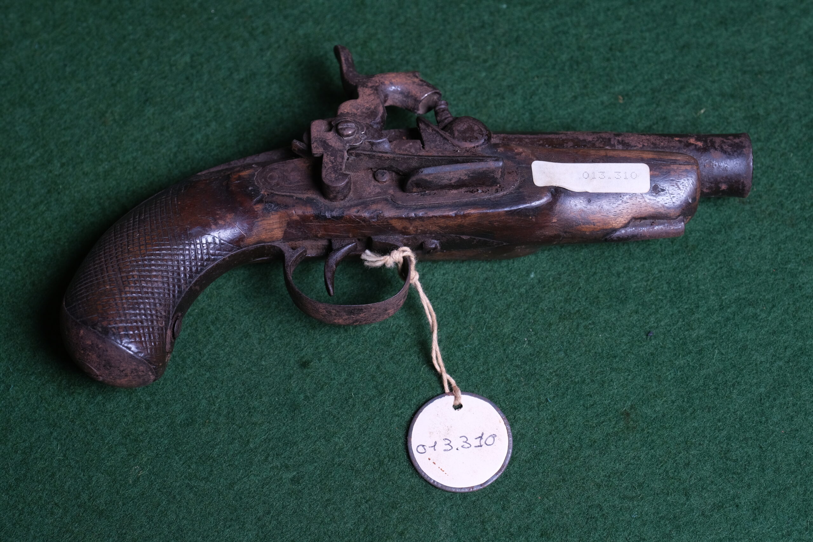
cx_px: 406
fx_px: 1739
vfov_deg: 17.7
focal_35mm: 77
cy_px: 271
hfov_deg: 26.3
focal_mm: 51.6
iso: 320
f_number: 5.6
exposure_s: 1/160
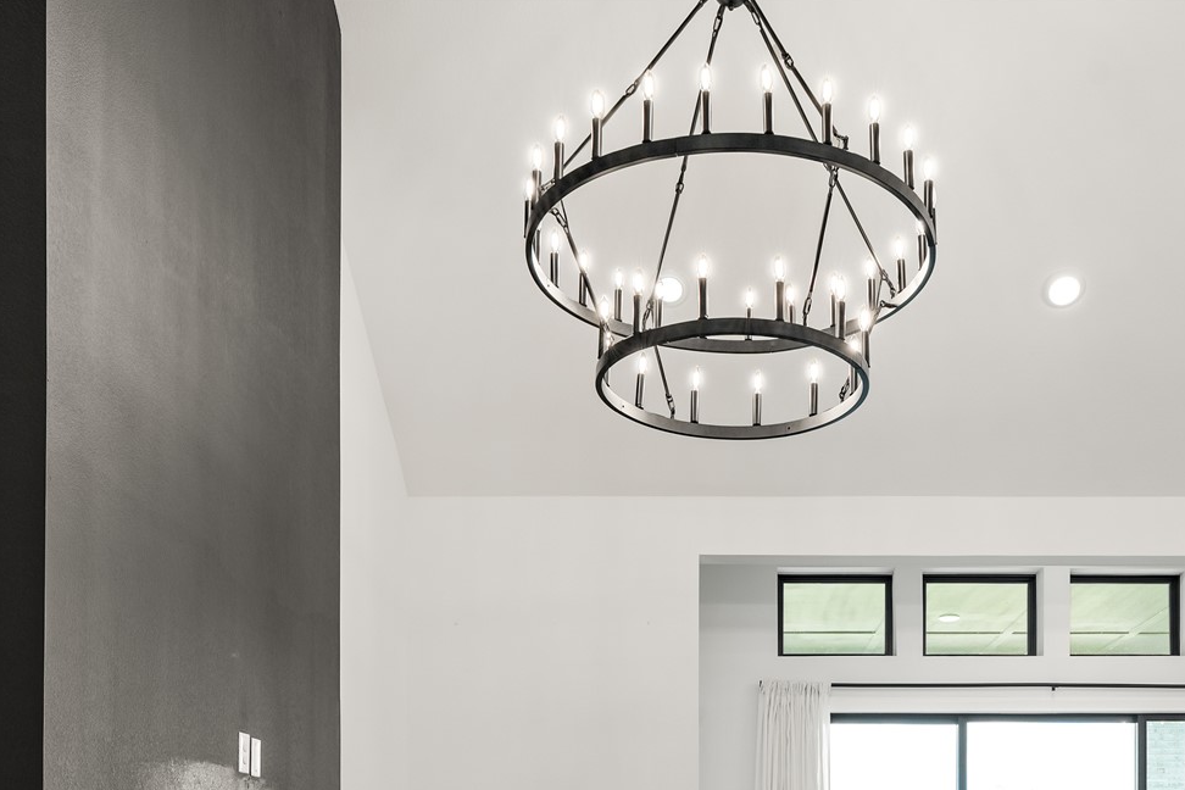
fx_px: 1251
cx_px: 762
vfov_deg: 31.1
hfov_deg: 50.0
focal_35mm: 38
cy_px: 875
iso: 200
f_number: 9
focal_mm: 17
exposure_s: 1/2
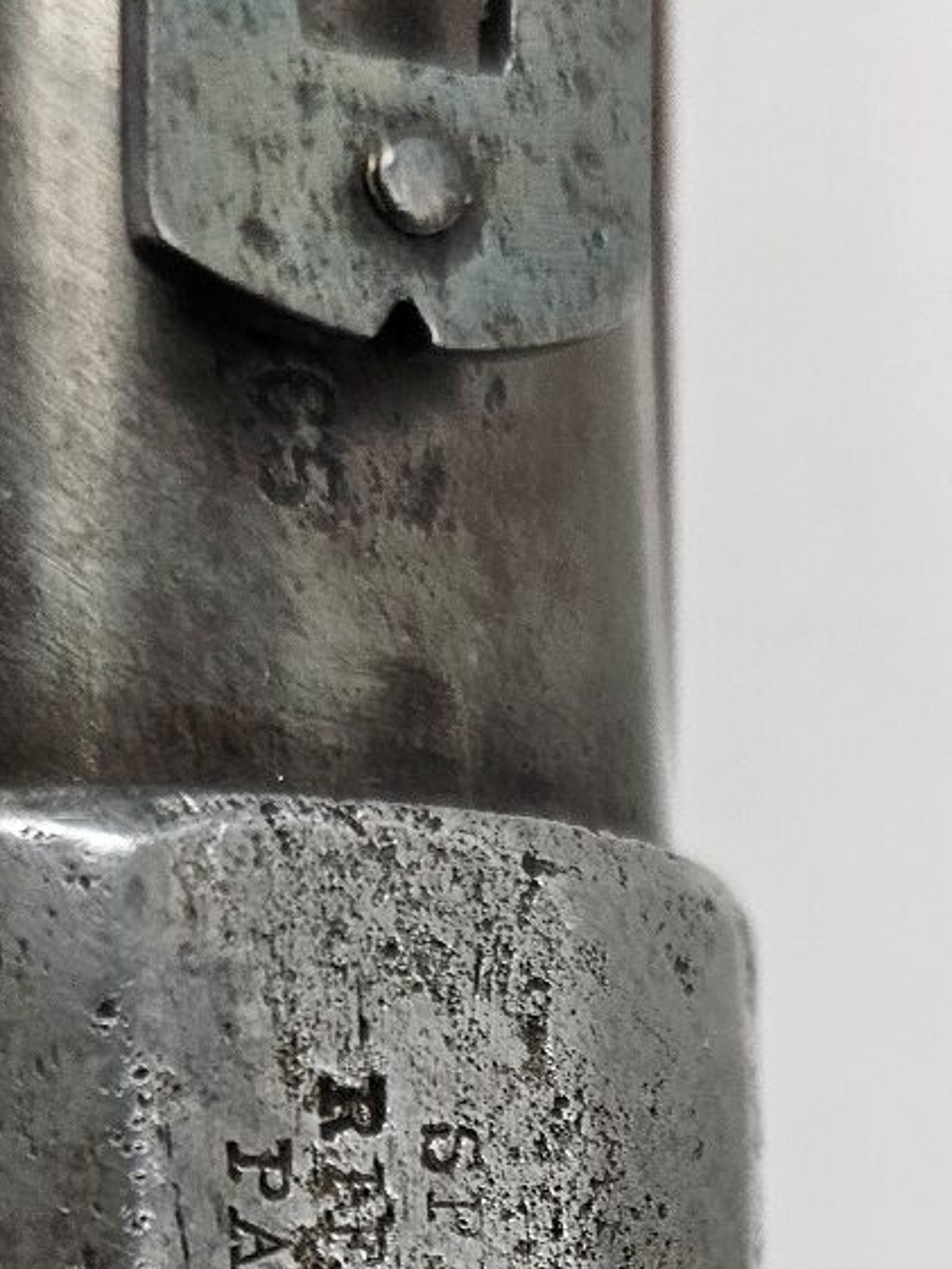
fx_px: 3006
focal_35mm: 82
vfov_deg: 21.9
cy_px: 1552
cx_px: 803
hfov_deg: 17.8
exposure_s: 1/100
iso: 50
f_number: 1.7
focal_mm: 6.3
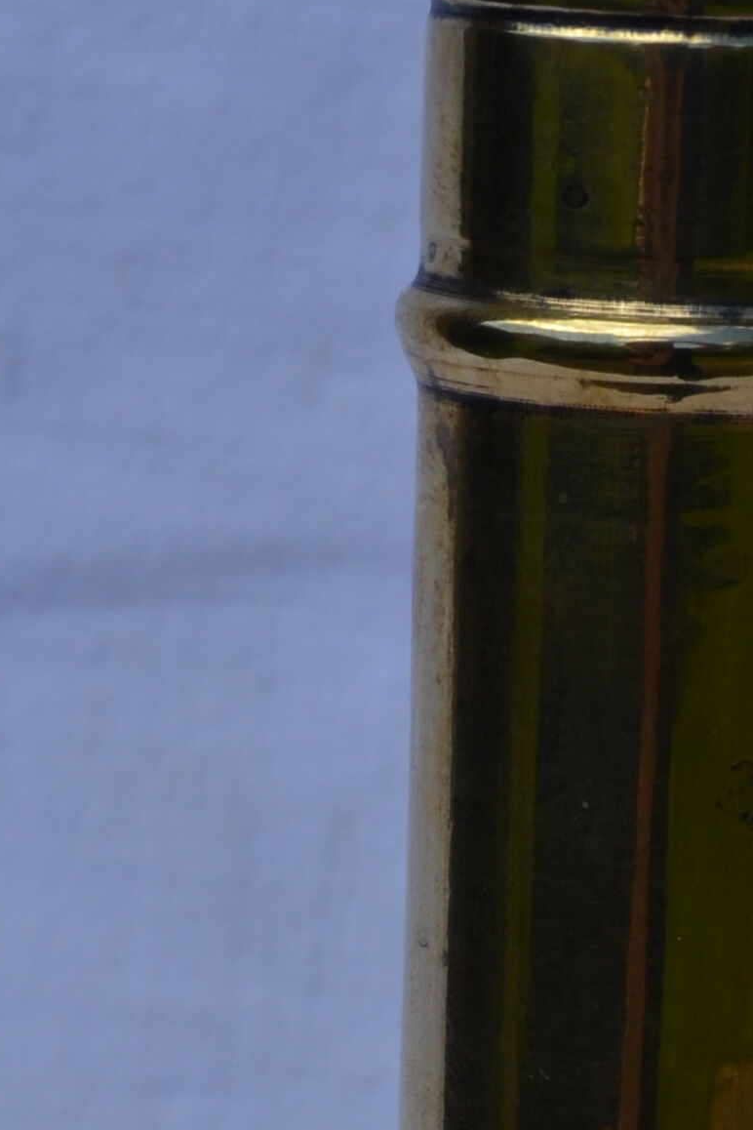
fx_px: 6369
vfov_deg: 9.9
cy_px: 1442
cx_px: 551
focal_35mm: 203
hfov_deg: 6.8
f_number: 8
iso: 100
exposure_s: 1/250
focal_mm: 34
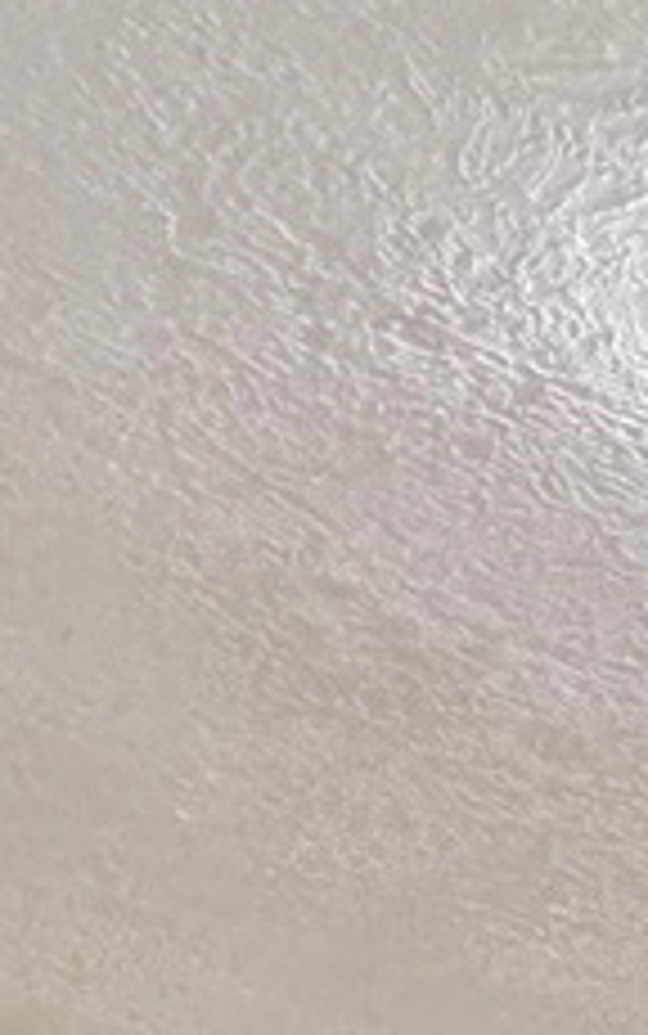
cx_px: 2192
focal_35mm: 99
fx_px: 2794
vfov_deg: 15.6
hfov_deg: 9.2
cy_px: 2187
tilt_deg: -3.1
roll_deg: +1.9
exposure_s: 1/120
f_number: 2.2
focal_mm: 2.22
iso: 320
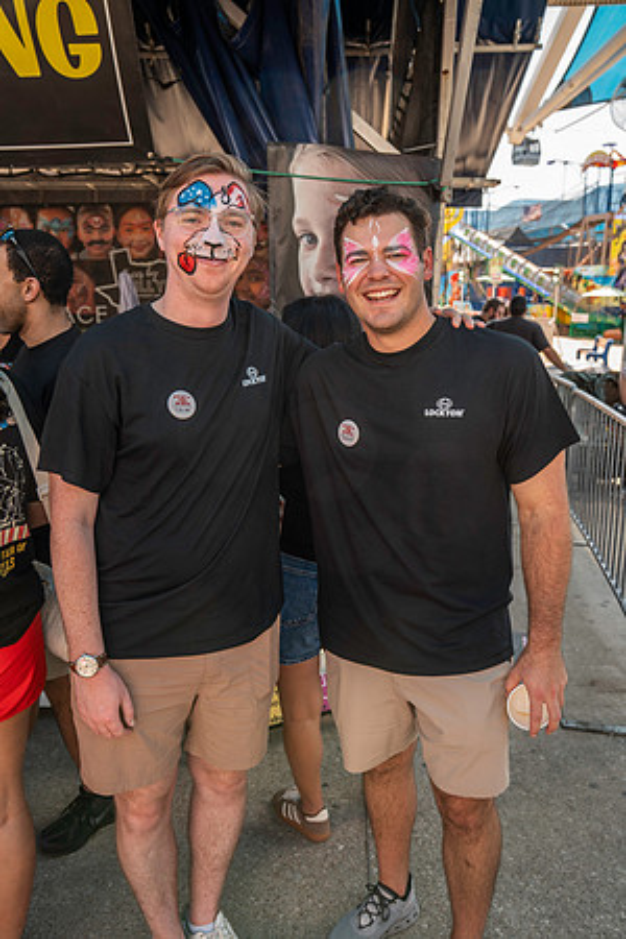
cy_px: 470
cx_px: 313
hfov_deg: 46.4
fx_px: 730
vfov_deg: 65.5
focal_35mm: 28
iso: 200
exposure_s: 1/200
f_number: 4.5
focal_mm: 28
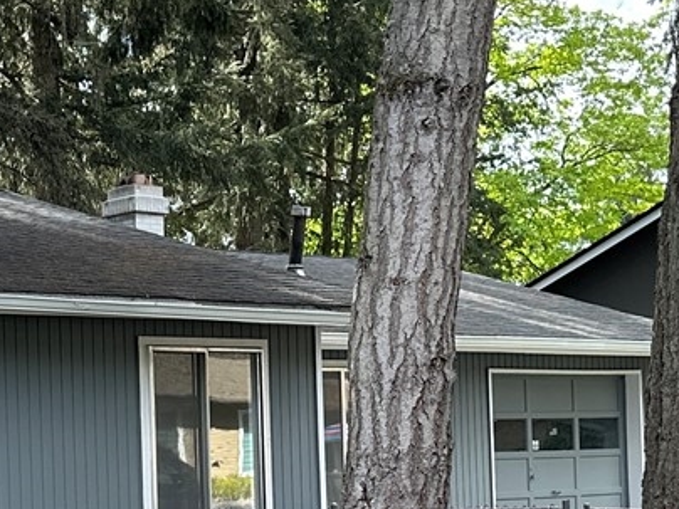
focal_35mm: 95
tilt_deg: +0.3
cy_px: 487
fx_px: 1863
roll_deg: +3.0
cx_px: -118
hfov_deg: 19.5
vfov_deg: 15.3
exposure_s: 1/501
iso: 80
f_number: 1.78
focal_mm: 6.86
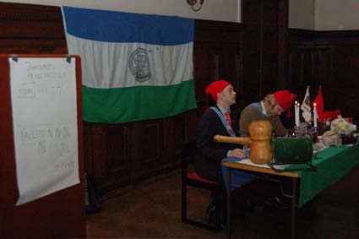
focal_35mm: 46
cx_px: 180
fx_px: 464
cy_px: 120
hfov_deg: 42.3
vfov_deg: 28.9
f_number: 4.5
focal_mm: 31
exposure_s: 1/500
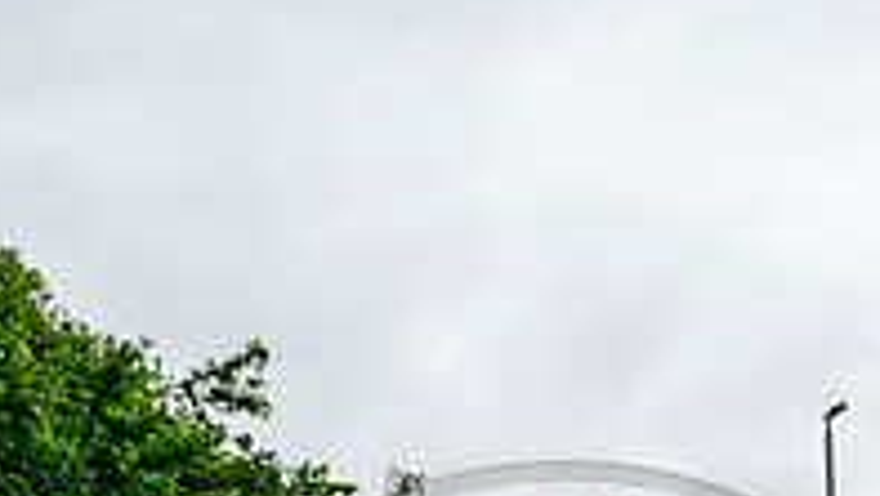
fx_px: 1704
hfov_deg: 28.8
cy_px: 912
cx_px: 563
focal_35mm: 73
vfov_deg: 14.4
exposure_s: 1/1250
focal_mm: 30.5
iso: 1250
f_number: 4
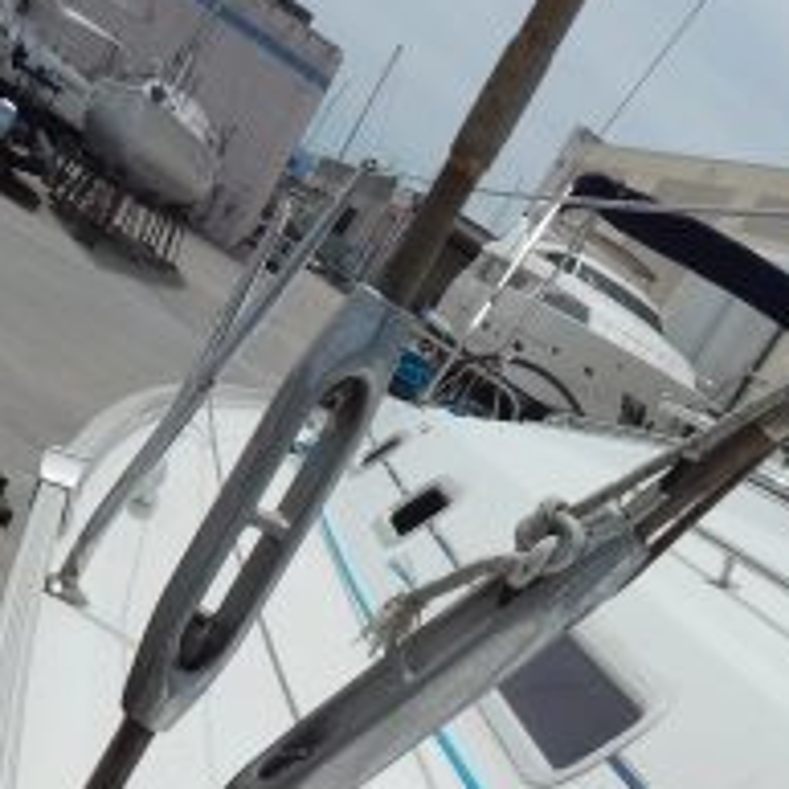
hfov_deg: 29.6
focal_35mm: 58
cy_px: 824
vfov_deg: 27.5
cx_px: 401
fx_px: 1496
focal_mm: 4
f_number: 6
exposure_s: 1/1500
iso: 125
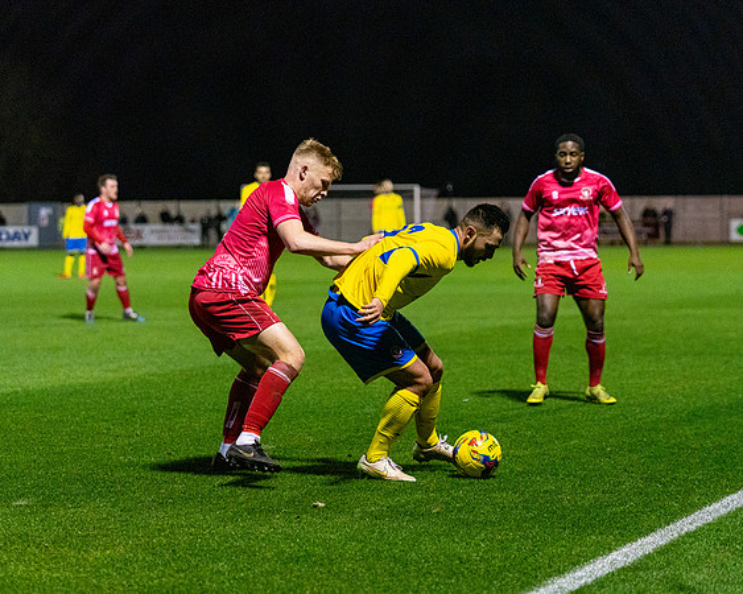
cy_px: 285
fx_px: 2553
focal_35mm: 116
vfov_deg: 13.3
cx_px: 351
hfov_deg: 16.6
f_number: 2.8
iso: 5000
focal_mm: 87
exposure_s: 1/1000
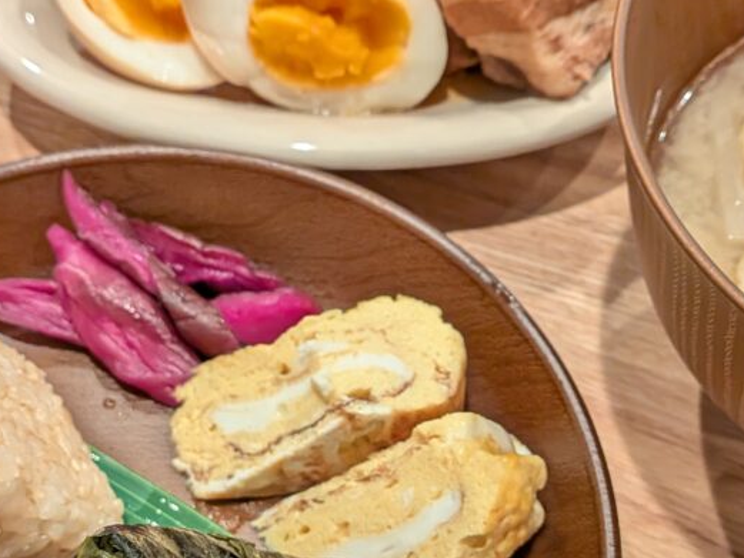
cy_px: 422
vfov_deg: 24.5
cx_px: 346
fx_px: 1268
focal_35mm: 59
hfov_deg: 32.7
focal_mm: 4.53
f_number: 1.7
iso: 487
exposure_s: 1/60
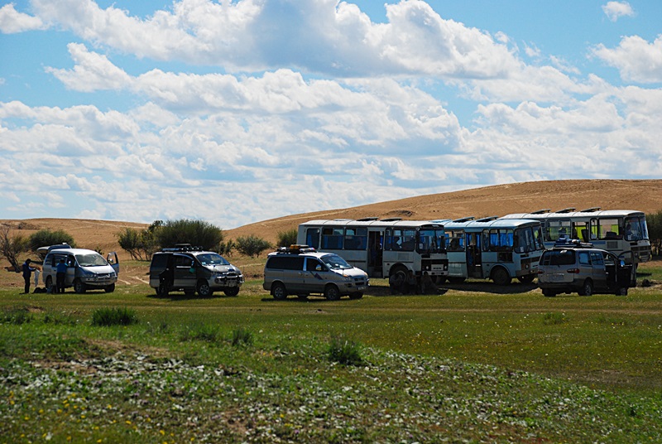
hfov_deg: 18.2
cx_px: 331
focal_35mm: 112
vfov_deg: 12.2
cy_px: 222
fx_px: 2072
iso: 400
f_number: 6.3
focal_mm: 75
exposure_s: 1/2500
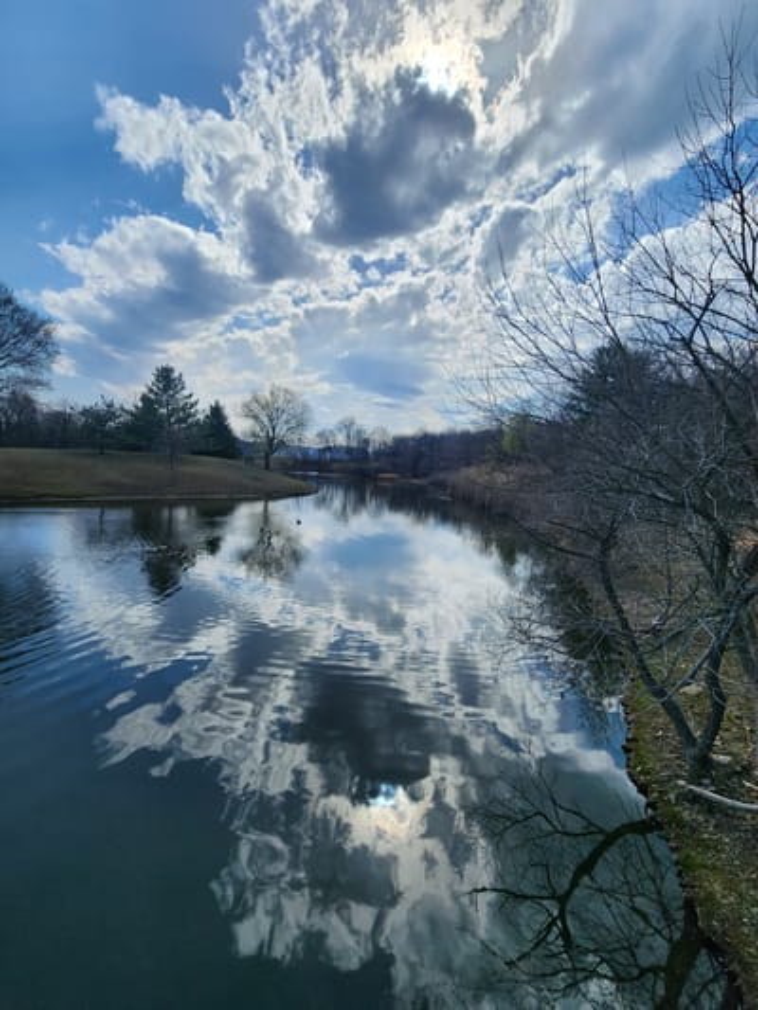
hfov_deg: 89.9
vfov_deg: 106.2
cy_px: 505
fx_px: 379
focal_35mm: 13
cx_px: 379
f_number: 2.2
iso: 50
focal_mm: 2.2
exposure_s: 1/3399
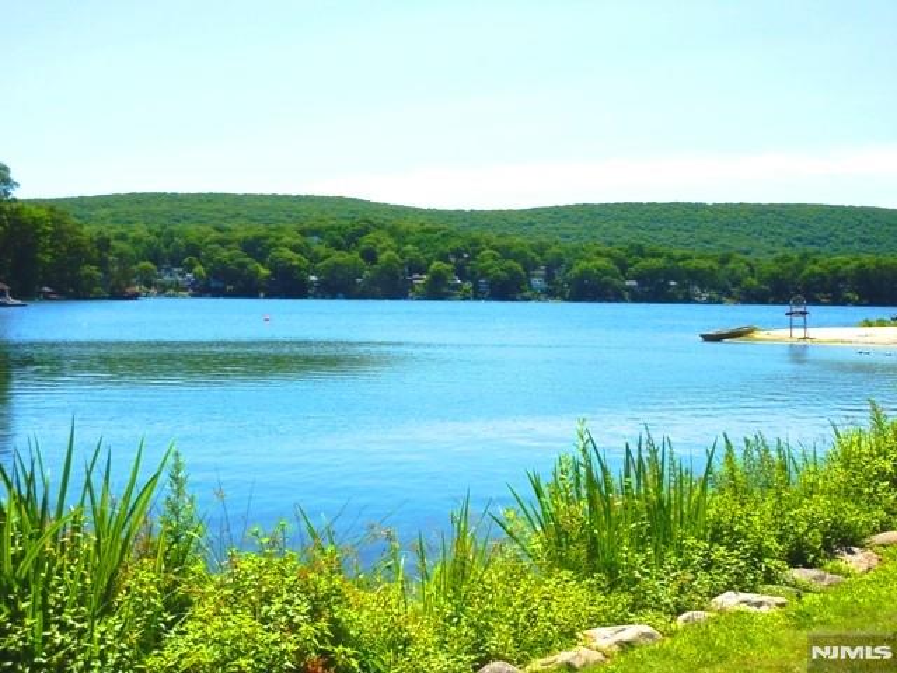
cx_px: 448
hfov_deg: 46.8
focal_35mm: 40
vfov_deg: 36.0
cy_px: 336
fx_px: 1037
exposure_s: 1/400
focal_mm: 6.5
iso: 80
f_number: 4.5
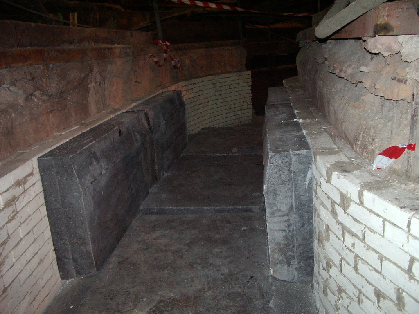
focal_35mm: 35
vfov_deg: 40.7
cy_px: 157
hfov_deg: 52.6
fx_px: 424
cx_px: 210
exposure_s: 1/40
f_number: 2.6
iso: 200
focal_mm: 5.8
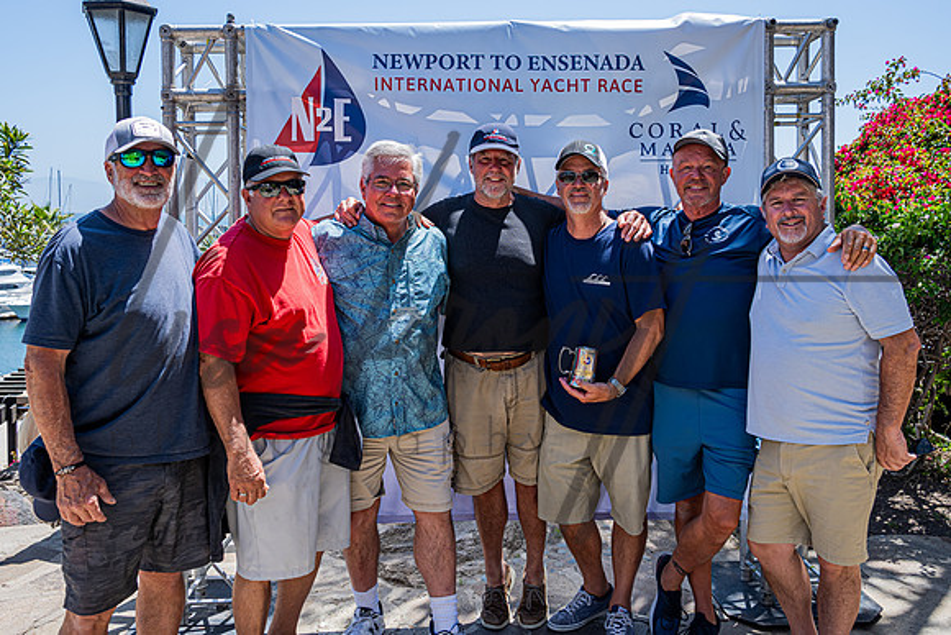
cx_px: 481
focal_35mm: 33
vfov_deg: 40.4
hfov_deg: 57.9
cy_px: 271
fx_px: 859
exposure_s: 1/250
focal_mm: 24
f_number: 5.6
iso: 125
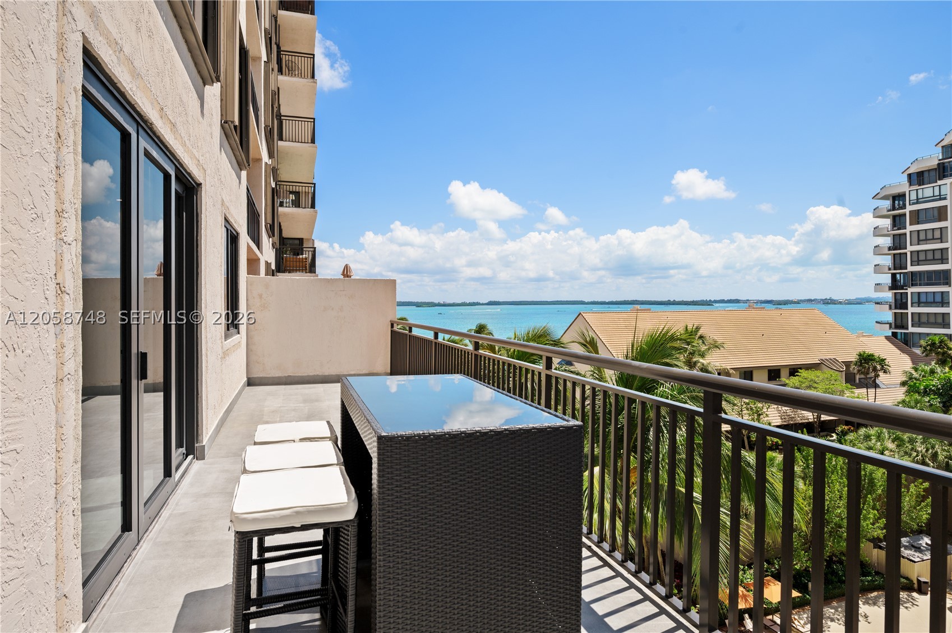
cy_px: 316
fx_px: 502
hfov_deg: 87.0
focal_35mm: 19
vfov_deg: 64.5
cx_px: 476
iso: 200
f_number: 8
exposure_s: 1/800
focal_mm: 19
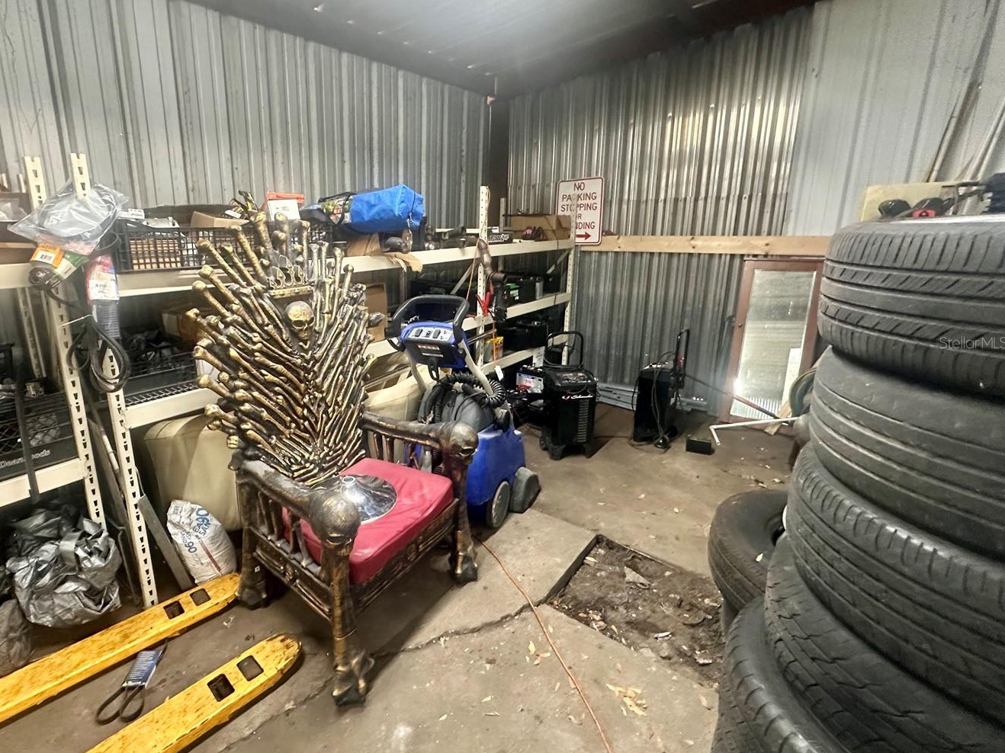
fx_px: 493
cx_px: 401
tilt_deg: -11.5
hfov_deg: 89.9
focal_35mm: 17
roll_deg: +2.4
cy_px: 342
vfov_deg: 74.5
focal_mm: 2.22
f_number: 2.2
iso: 640
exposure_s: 1/60
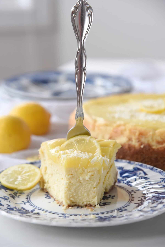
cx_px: 82
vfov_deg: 17.1
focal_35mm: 120
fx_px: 824
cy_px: 124
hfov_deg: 11.4
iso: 1250
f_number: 6.3
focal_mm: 120
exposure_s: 1/200
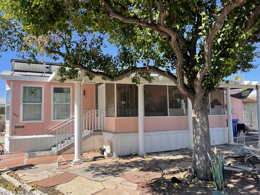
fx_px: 203
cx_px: 133
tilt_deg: +3.4
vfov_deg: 51.3
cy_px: 101
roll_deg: +1.4
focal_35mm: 27
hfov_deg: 65.3
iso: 32
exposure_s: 1/1188
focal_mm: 5.1
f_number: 1.6
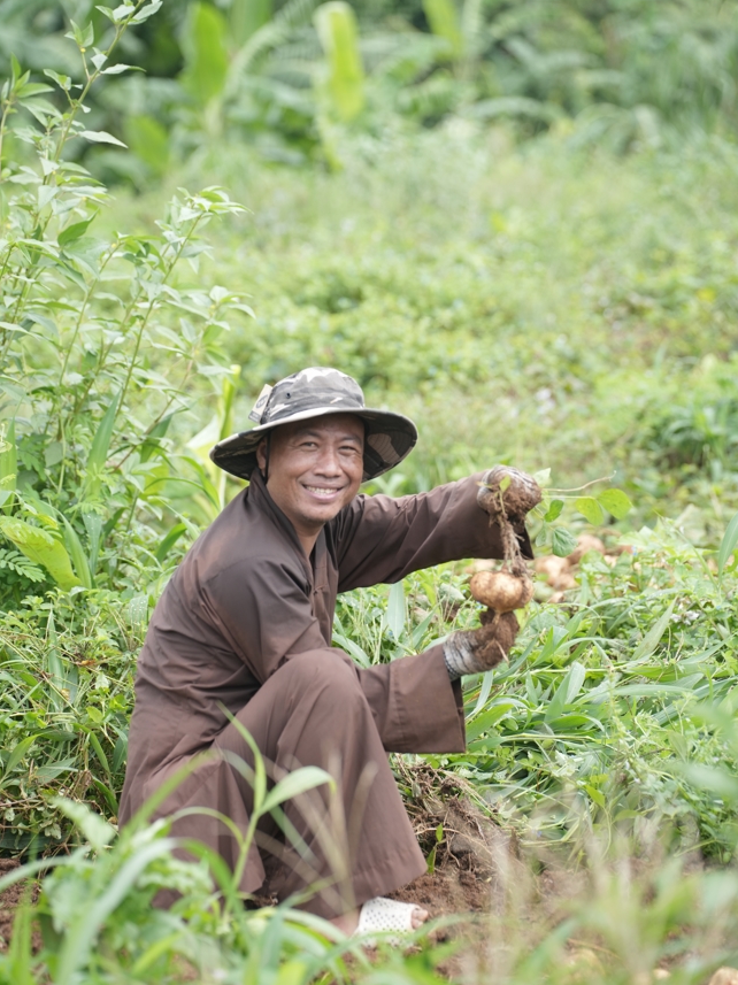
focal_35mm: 116
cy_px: 515
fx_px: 3300
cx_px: 368
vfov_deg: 17.0
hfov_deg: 12.8
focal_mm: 106
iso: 400
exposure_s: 1/1000
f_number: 3.2
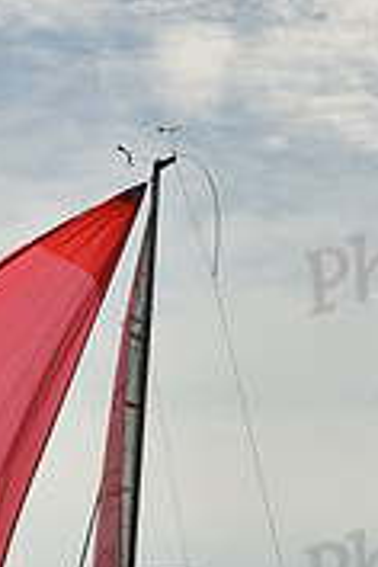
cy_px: 740
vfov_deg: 8.8
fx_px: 3622
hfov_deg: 6.0
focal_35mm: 230
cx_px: 139
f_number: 14
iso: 320
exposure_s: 1/1000
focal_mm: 70
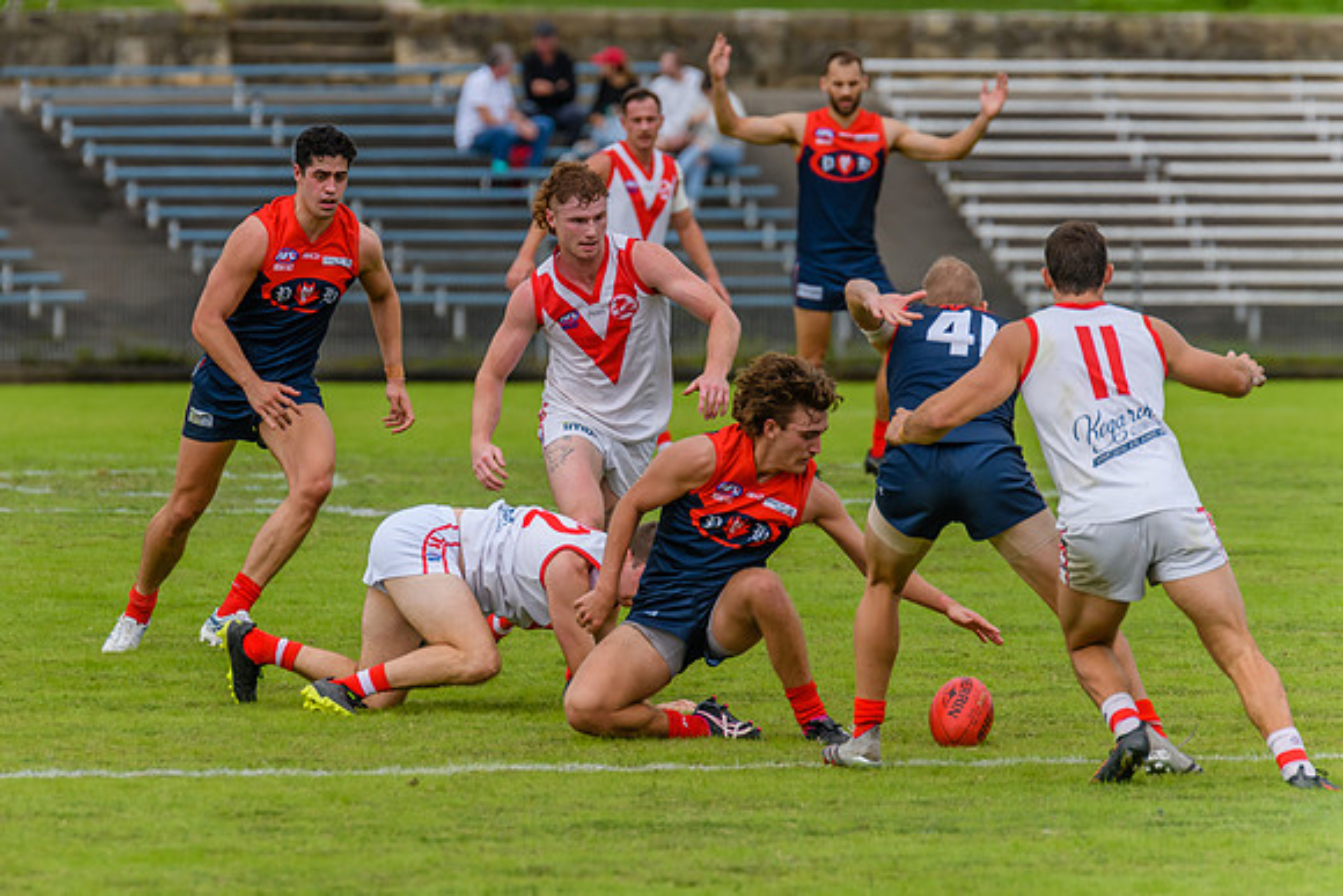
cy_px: 421
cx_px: 562
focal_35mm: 498
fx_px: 18585
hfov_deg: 4.1
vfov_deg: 2.8
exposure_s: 1/2500
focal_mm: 420
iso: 800
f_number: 7.1
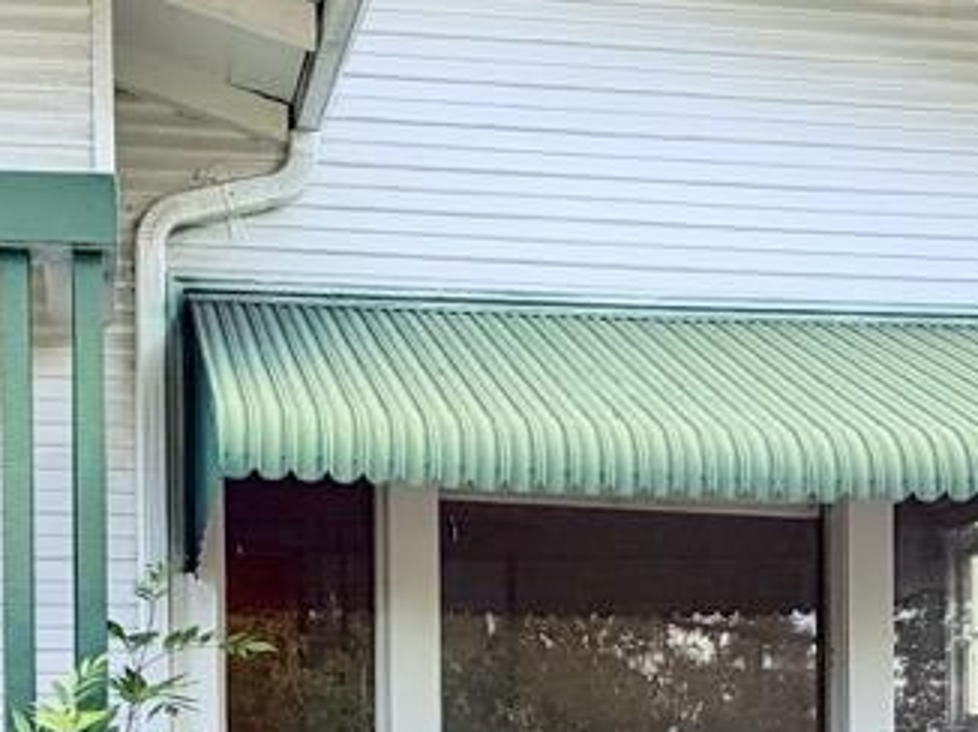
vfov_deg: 24.6
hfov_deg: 34.6
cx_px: 327
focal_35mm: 55
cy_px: 816
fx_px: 1553
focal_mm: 2.22
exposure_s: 1/351
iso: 50
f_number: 2.2
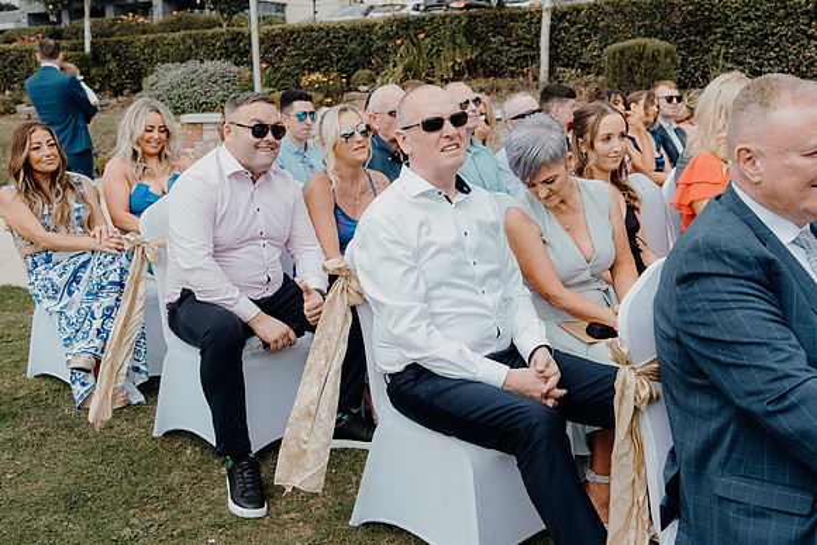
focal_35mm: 39
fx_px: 885
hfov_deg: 49.5
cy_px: 272
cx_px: 408
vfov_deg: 34.2
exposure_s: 1/400
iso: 125
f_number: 3.5
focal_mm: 26
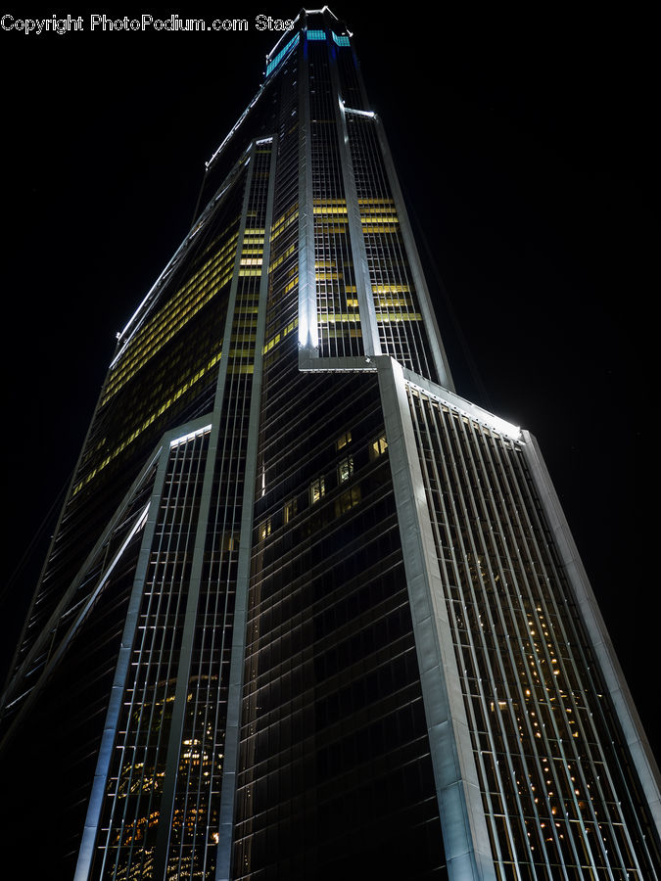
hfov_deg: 49.7
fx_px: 713
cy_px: 440
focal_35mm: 28
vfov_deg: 63.4
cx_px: 330
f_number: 5.6
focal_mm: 14
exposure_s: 3.2
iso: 200
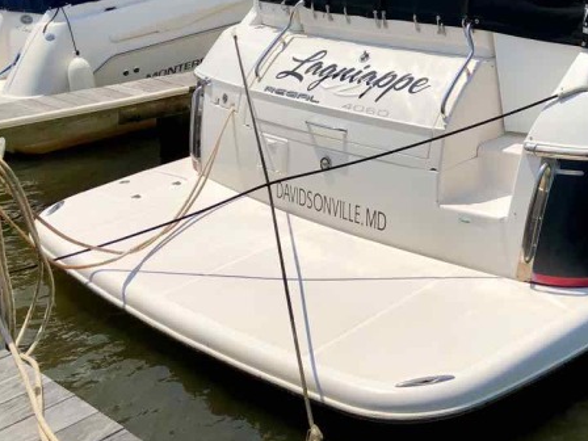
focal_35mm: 50
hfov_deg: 36.4
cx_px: 497
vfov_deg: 28.5
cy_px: 92
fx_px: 849
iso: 20
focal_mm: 3.99
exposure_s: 1/4000
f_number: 1.8
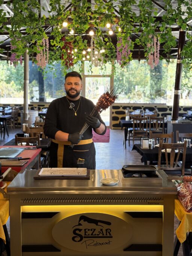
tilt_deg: -6.5
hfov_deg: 30.3
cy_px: 128
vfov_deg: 39.7
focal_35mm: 48
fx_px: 355
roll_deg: -0.2
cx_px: 96
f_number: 1.78
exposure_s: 1/100
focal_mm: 6.76
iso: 125
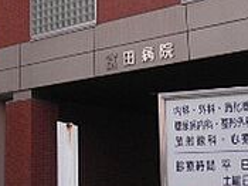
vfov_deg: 15.1
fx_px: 680
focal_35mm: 95
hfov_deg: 19.9
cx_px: -17
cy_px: -27
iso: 100
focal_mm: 4.7
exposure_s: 1/200
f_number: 2.8
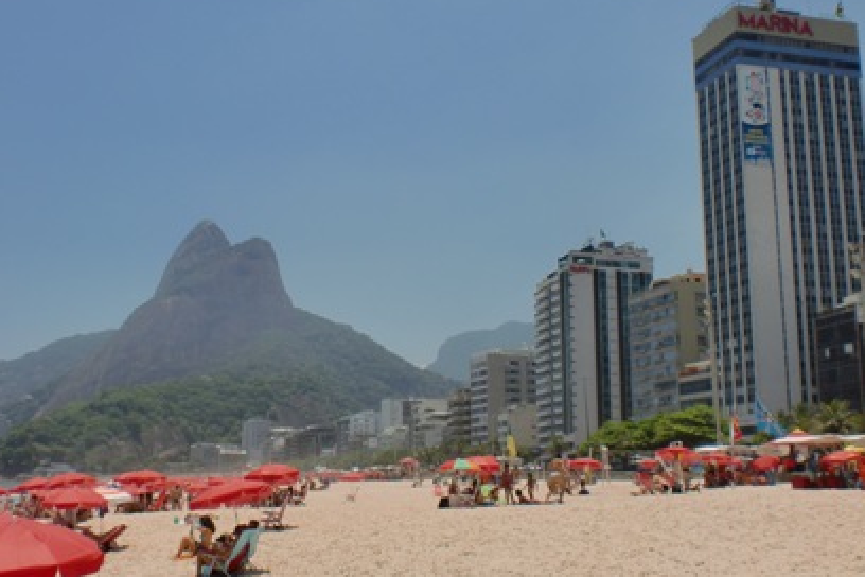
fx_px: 961
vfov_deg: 33.4
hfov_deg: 48.4
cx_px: 407
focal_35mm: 40
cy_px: 291
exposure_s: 1/1000
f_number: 5.6
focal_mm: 6.3
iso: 64
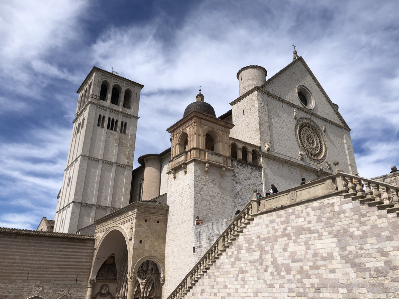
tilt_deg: +23.3
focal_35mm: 28
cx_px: 200
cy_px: 150
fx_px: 323
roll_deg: +0.6
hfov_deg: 63.4
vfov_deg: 49.7
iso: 25
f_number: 1.8
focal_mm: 4
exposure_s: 1/3205
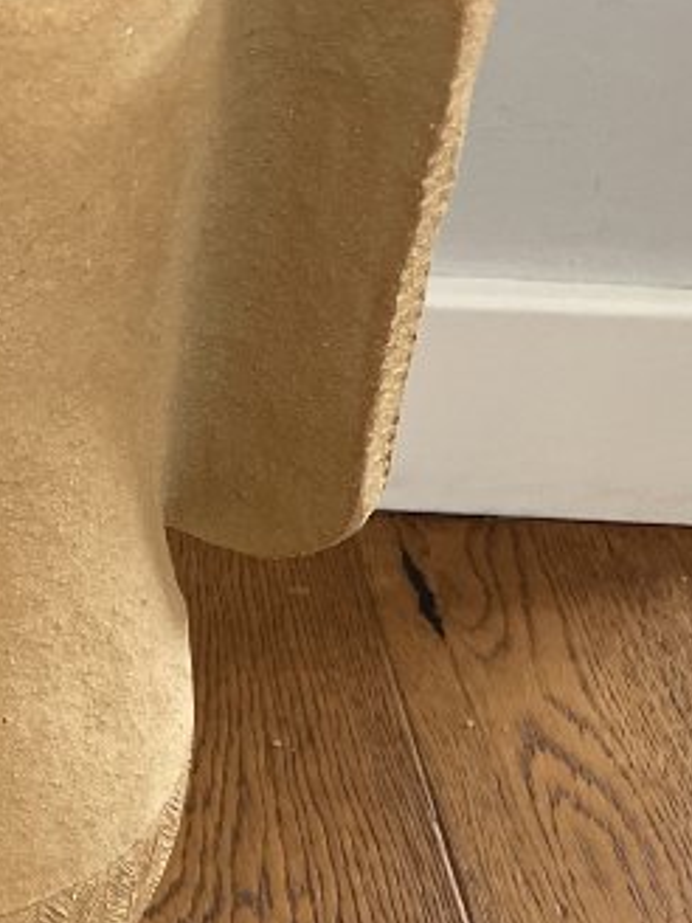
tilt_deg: -31.8
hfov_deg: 14.6
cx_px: -329
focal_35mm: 95
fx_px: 2532
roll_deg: -0.2
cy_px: 371
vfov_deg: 20.6
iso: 125
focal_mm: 4.2
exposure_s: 1/114
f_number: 1.6
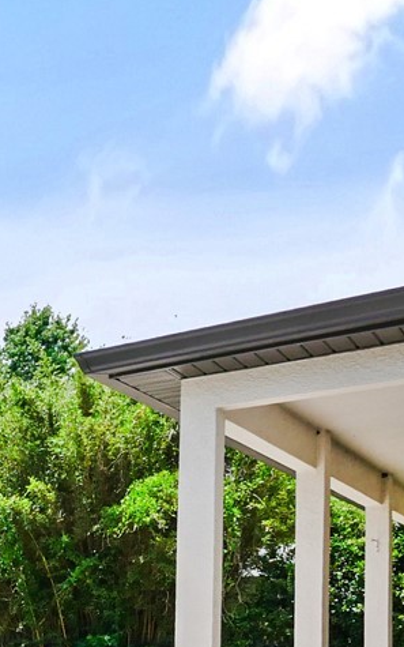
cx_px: -331
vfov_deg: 36.6
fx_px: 881
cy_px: 633
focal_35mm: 50
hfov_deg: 19.3
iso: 200
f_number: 8
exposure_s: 1/400
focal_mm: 7
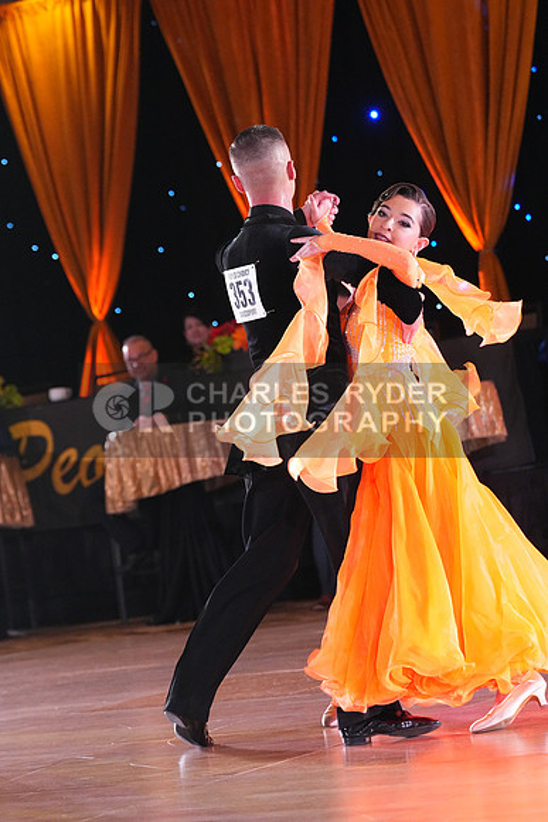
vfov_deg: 16.6
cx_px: 274
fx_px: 2807
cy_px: 411
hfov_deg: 11.2
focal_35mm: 123
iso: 8000
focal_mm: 123
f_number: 5
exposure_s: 1/400
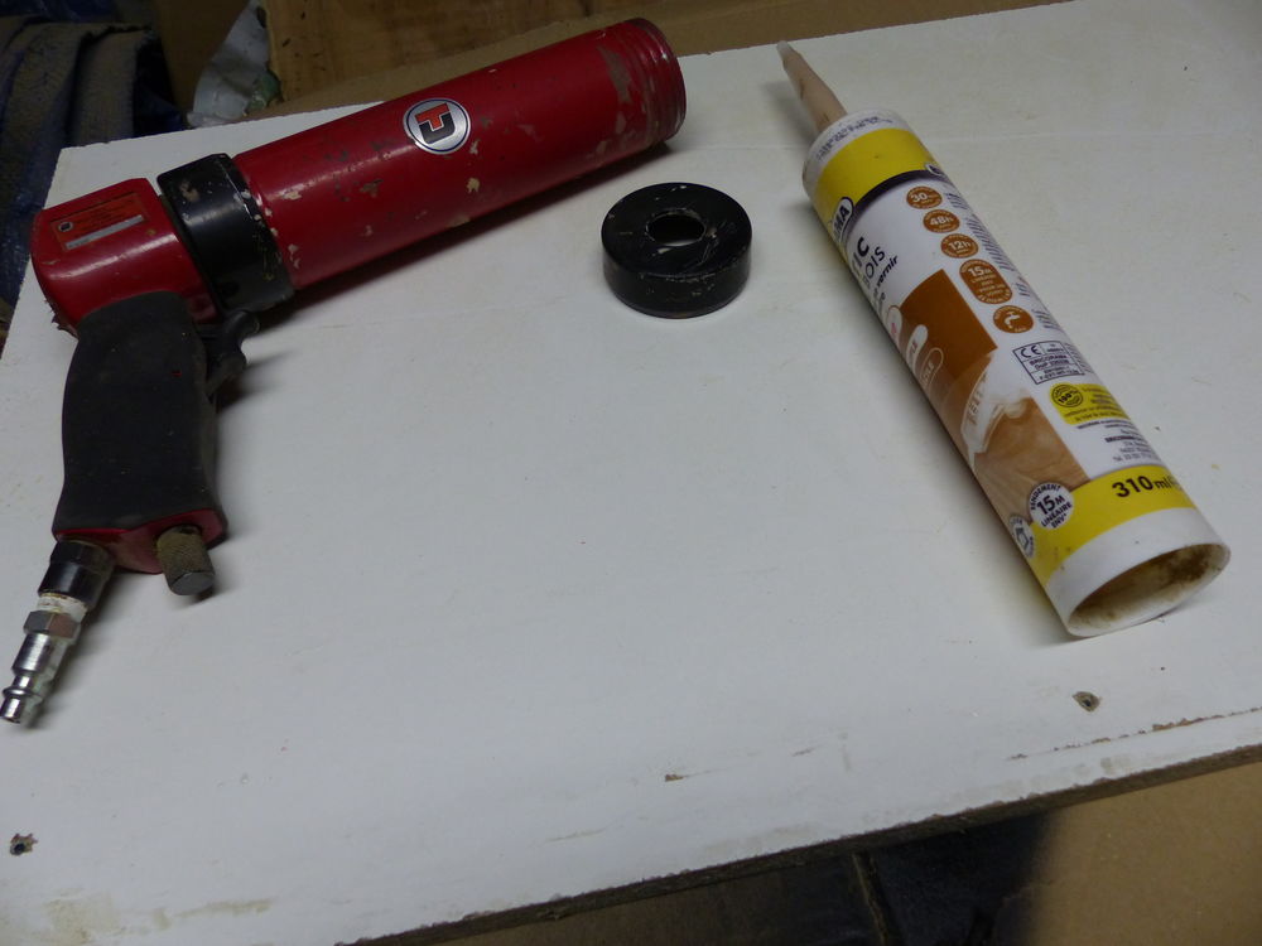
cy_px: 473
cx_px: 631
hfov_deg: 69.4
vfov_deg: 54.9
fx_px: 911
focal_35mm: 25
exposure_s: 1/60
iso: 250
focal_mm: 4.5
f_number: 2.8
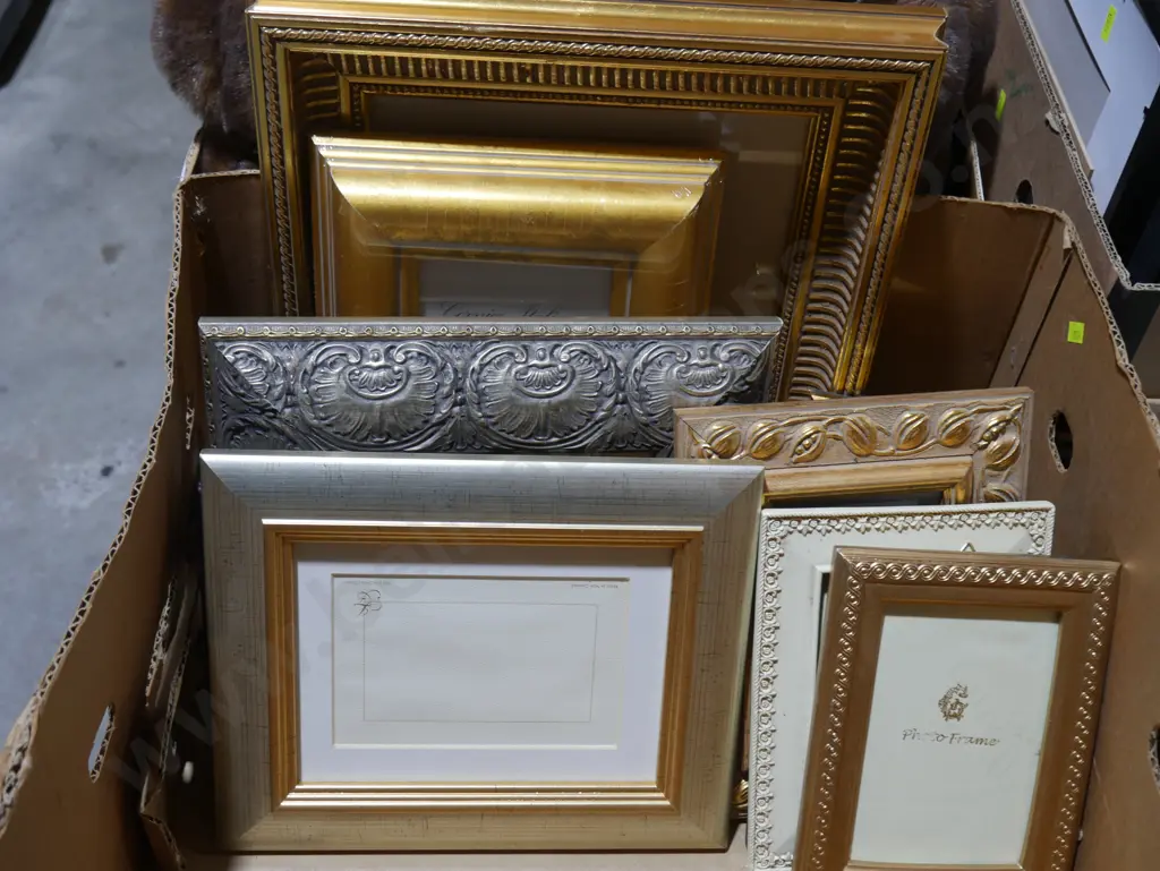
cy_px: 436
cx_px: 580
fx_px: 1341
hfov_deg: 46.8
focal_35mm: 40
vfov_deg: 36.0
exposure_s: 1/60
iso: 200
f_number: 4.4
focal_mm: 20
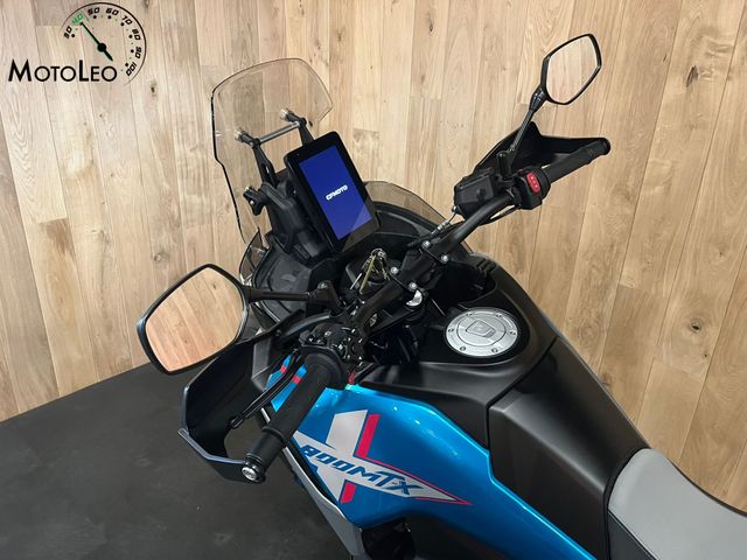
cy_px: 280
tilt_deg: -23.1
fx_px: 561
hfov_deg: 67.3
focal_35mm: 26
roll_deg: -2.3
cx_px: 374
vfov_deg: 53.1
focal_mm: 5.1
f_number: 1.6
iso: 500
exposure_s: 1/33
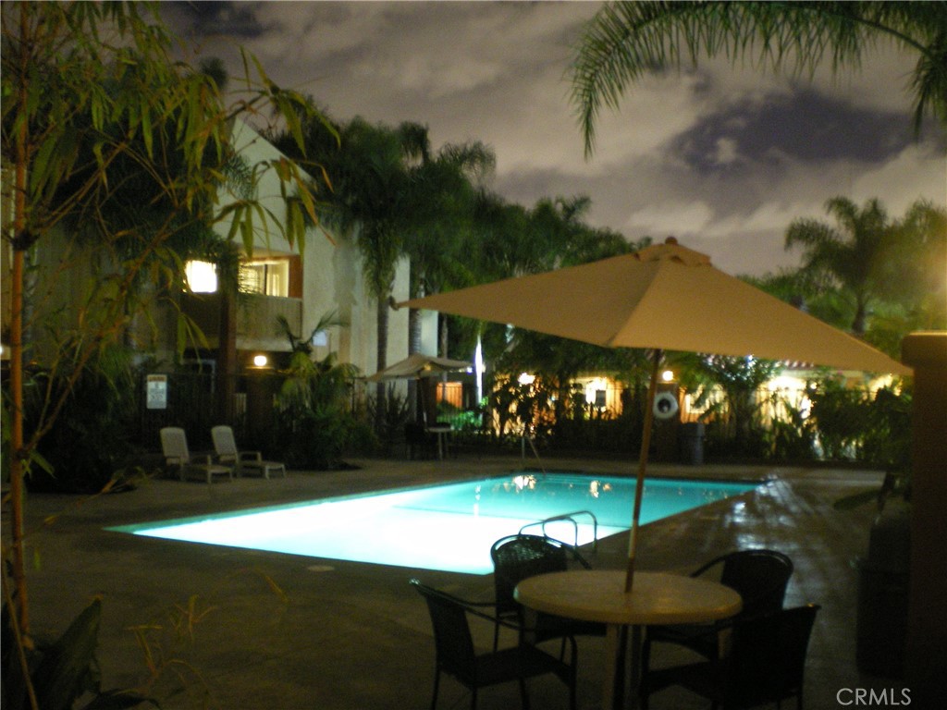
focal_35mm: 38
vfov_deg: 37.7
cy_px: 355
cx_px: 474
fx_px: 1040
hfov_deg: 49.0
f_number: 3.1
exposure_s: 3
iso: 400
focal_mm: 6.3
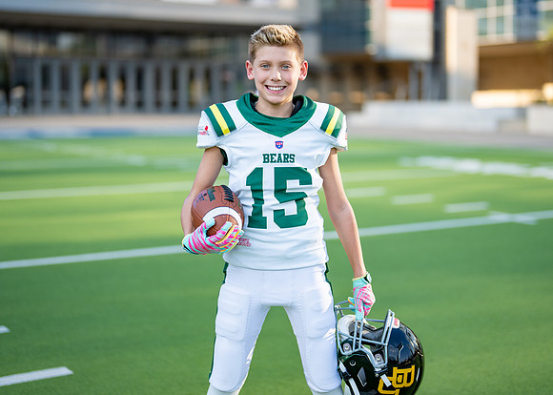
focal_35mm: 63
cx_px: 293
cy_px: 162
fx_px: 986
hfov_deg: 31.3
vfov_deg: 22.6
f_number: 1.2
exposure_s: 1/2500
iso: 100
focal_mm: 50
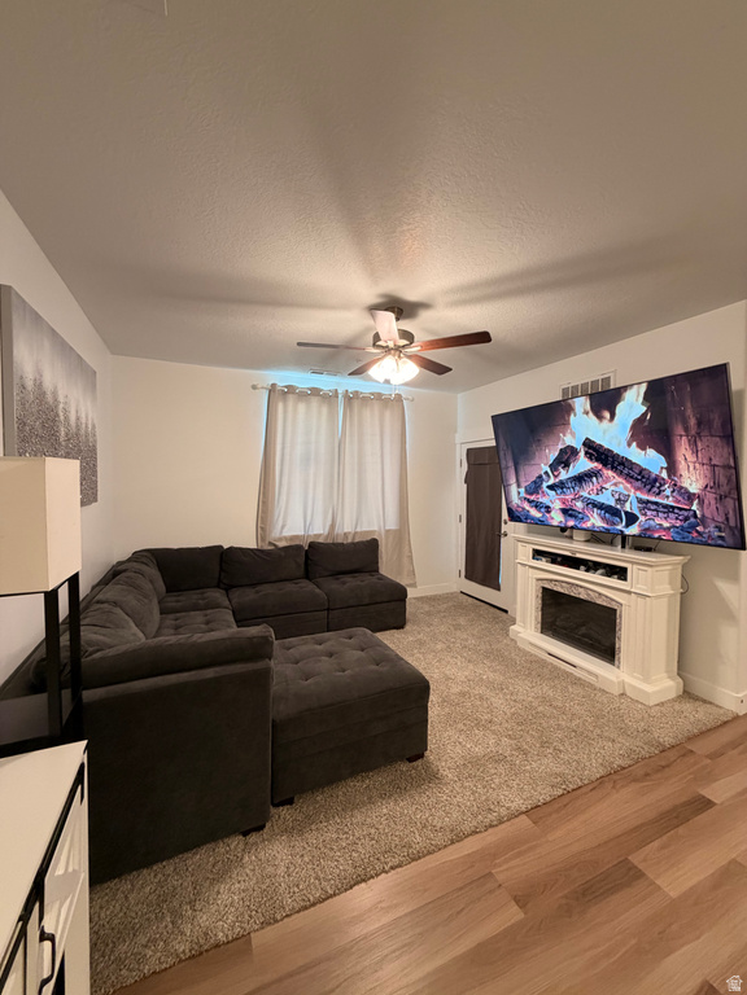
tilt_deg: -2.6
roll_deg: -1.4
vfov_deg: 102.1
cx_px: 374
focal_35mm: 14
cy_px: 498
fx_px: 403
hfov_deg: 85.7
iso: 250
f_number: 2.2
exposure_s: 1/60
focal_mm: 2.22
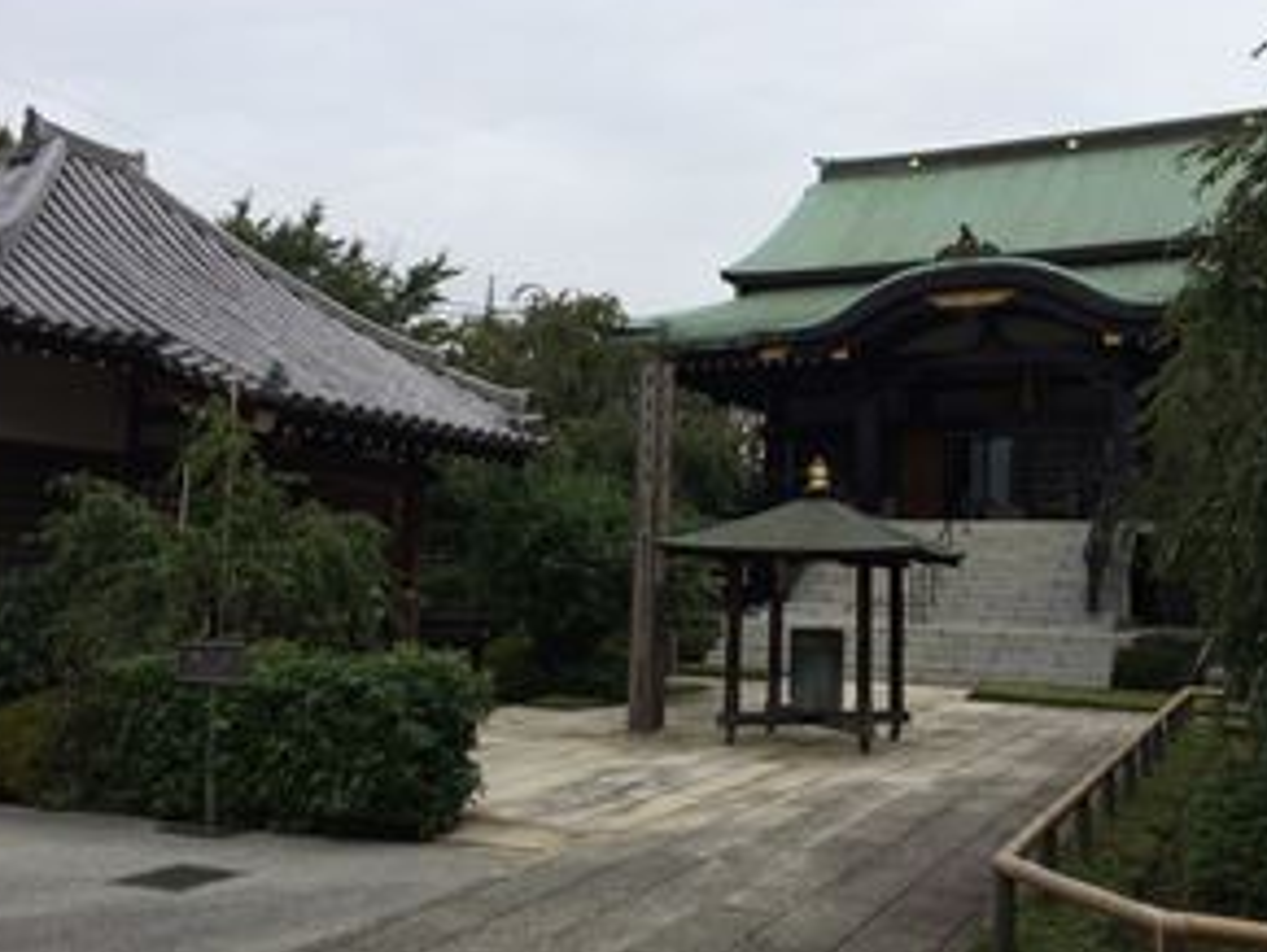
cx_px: 690
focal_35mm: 36
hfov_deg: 51.3
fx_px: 1319
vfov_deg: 39.7
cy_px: 439
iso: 40
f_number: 2.2
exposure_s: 1/2564
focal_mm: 4.12
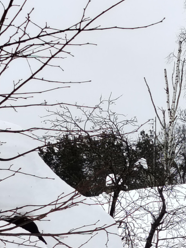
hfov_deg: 6.2
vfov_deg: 8.3
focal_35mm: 236
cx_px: 265
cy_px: 256
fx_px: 1690
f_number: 1.75
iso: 100
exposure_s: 1/133
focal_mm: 5.25
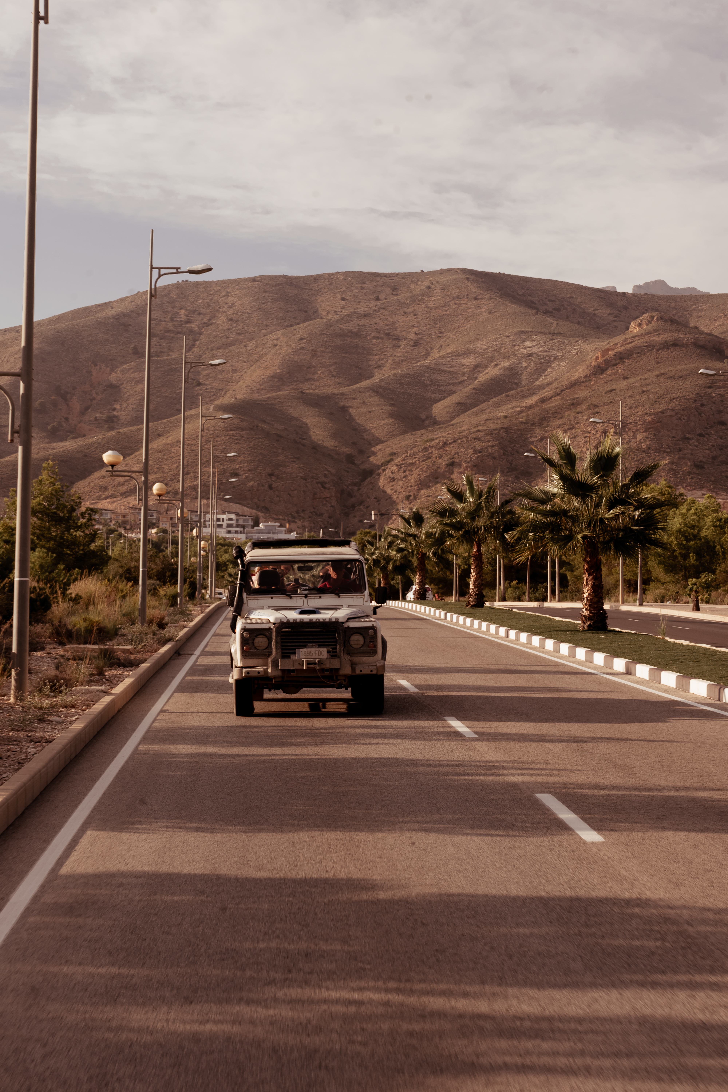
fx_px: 2032
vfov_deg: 30.1
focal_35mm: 67
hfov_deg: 20.3
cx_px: 364
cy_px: 546
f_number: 13
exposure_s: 1/200
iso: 320
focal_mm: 67
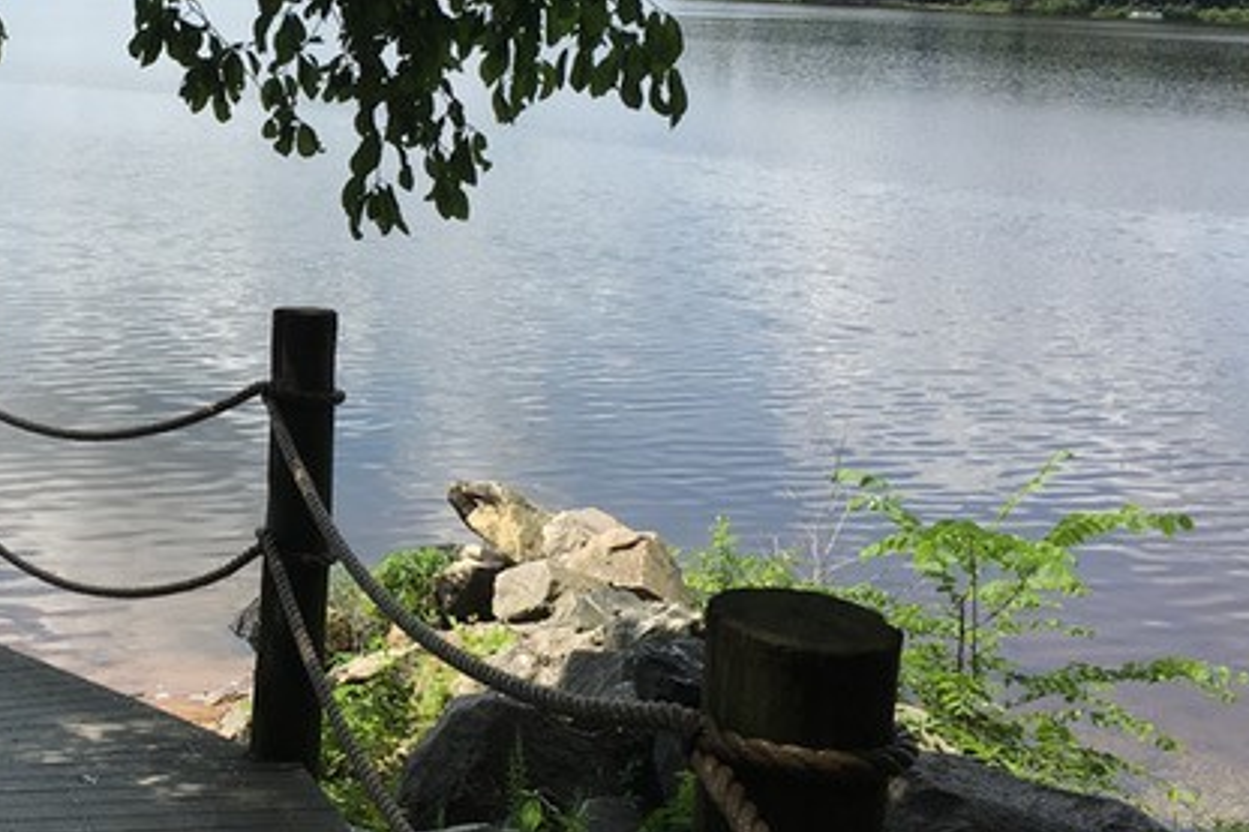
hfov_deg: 33.2
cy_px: 294
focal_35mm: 58
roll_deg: -2.8
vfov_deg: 23.3
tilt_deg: -7.3
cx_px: 204
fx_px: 2011
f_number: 2.2
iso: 25
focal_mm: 4.15
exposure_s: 1/1508
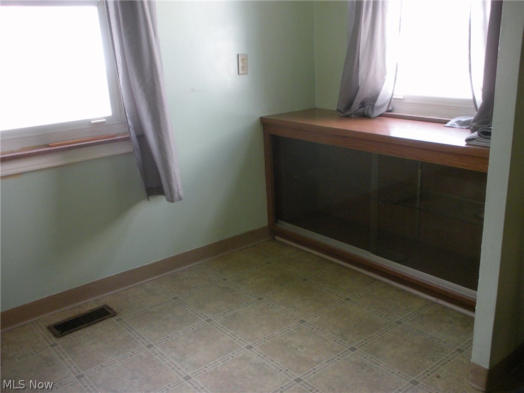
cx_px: 262
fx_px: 530
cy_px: 196
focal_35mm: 35
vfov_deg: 40.7
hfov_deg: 52.6
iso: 345
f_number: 3.5
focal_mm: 6.3
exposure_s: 1/74
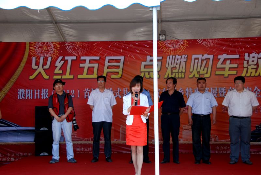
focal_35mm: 57
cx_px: 130
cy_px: 88
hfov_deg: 35.0
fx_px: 414
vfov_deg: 23.9
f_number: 5.6
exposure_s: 1/160
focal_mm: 38
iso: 100
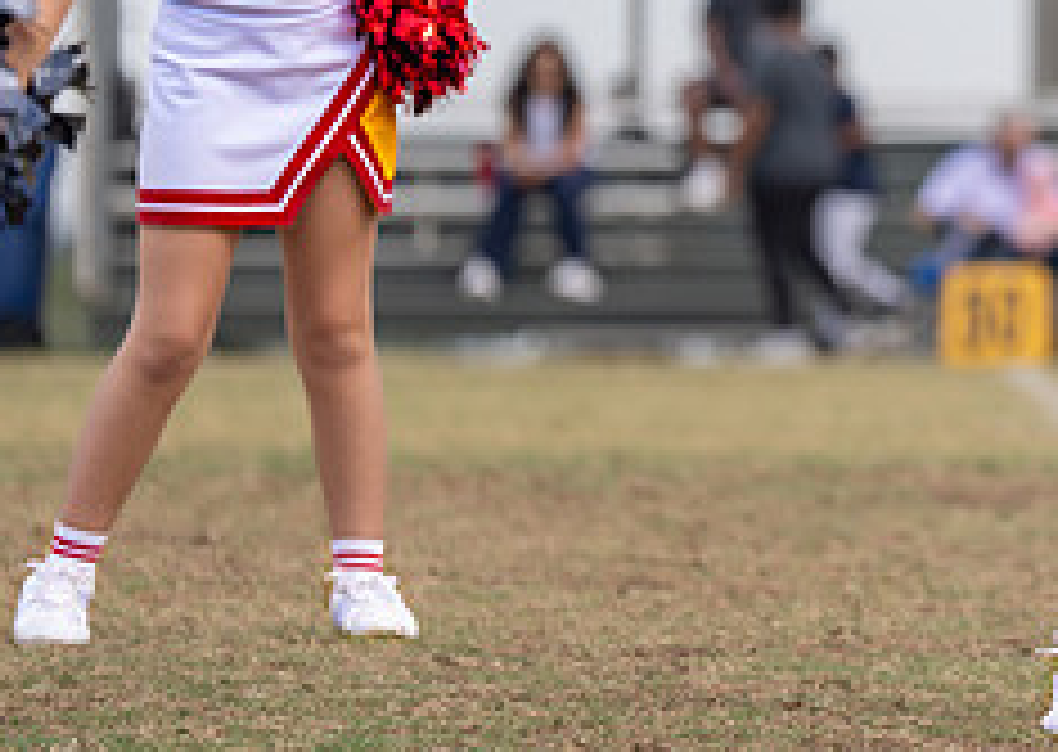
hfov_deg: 4.6
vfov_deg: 3.3
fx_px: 12988
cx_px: 1290
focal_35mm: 433
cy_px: 64
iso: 160
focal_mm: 159
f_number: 2.8
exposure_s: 1/1600
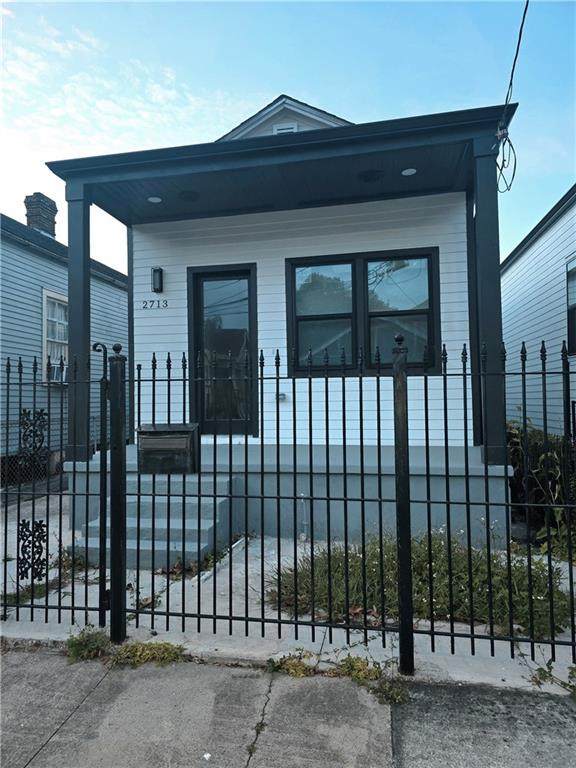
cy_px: 384
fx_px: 510
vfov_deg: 73.9
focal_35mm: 23
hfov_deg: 58.9
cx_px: 288
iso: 100
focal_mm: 6.3
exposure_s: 1/24
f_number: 1.7
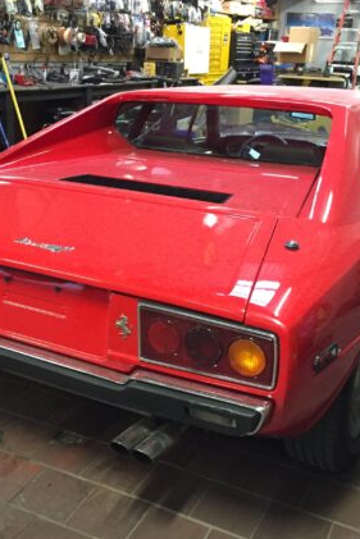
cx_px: 163
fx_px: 644
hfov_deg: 31.2
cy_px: 277
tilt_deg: -18.2
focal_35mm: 43
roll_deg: +0.4
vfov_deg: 45.4
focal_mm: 4.15
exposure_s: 1/30
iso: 200
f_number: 2.2
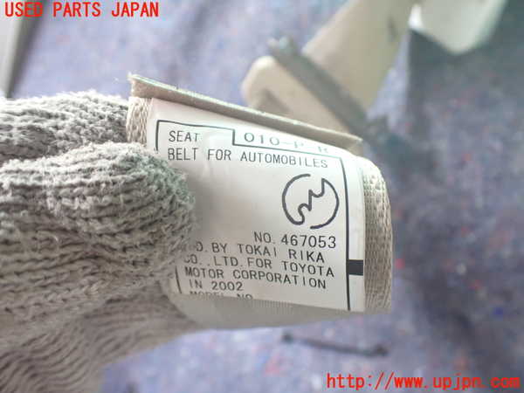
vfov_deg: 46.8
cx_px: 262
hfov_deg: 60.0
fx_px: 454
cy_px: 196
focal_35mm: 30
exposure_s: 1/80
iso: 800
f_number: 2.3
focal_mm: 5.4
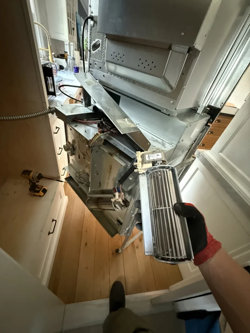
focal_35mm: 14
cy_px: 166
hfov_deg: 85.7
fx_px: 135
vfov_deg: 102.1
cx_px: 125
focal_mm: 2.22
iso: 1250
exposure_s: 1/40
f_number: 2.2
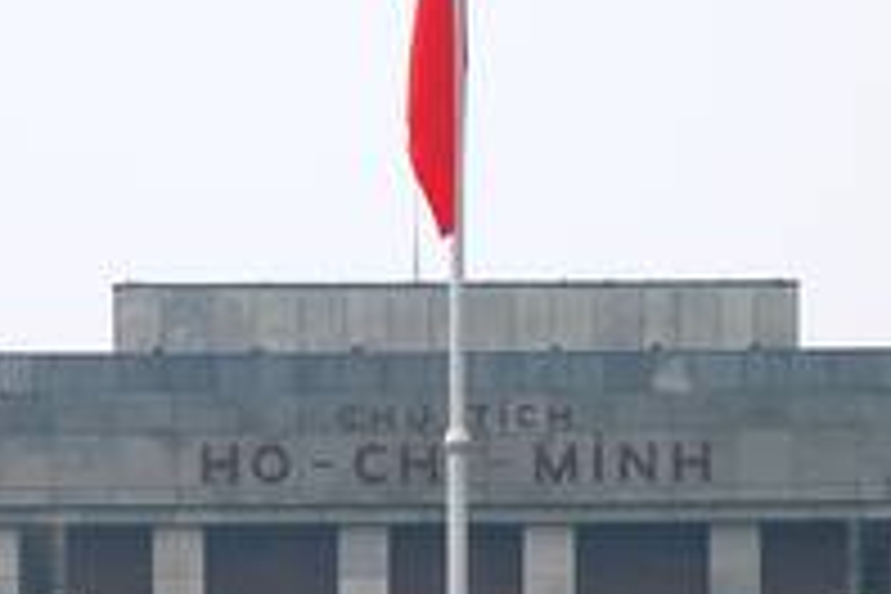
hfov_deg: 4.7
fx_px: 10815
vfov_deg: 3.1
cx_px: 387
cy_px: 801
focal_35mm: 437
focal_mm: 80
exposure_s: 1/400
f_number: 5.6
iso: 100
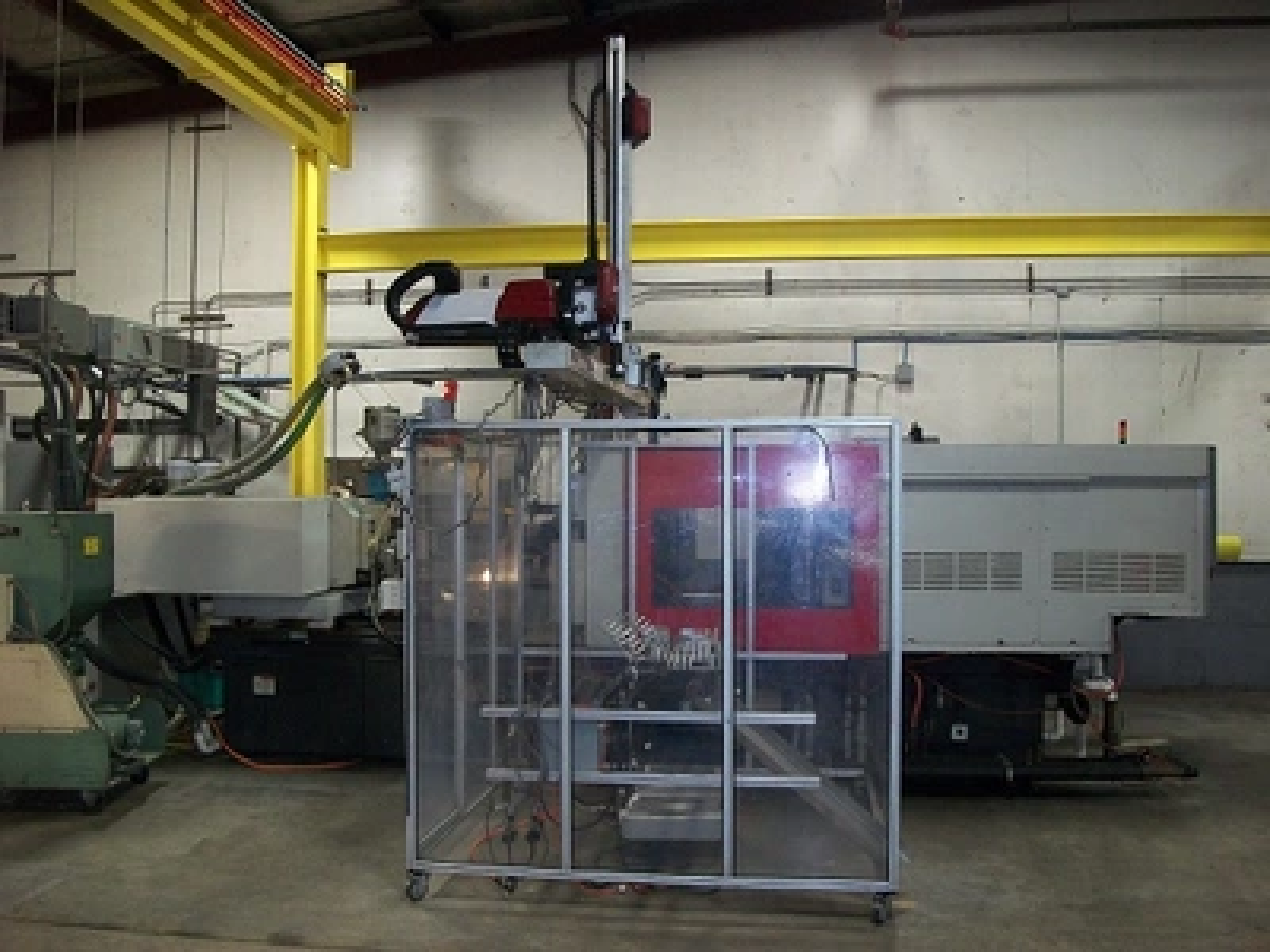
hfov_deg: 56.8
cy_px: 476
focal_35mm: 32
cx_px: 635
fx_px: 1174
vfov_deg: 44.2
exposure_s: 1/30
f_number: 2.9
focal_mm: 5.7
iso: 240
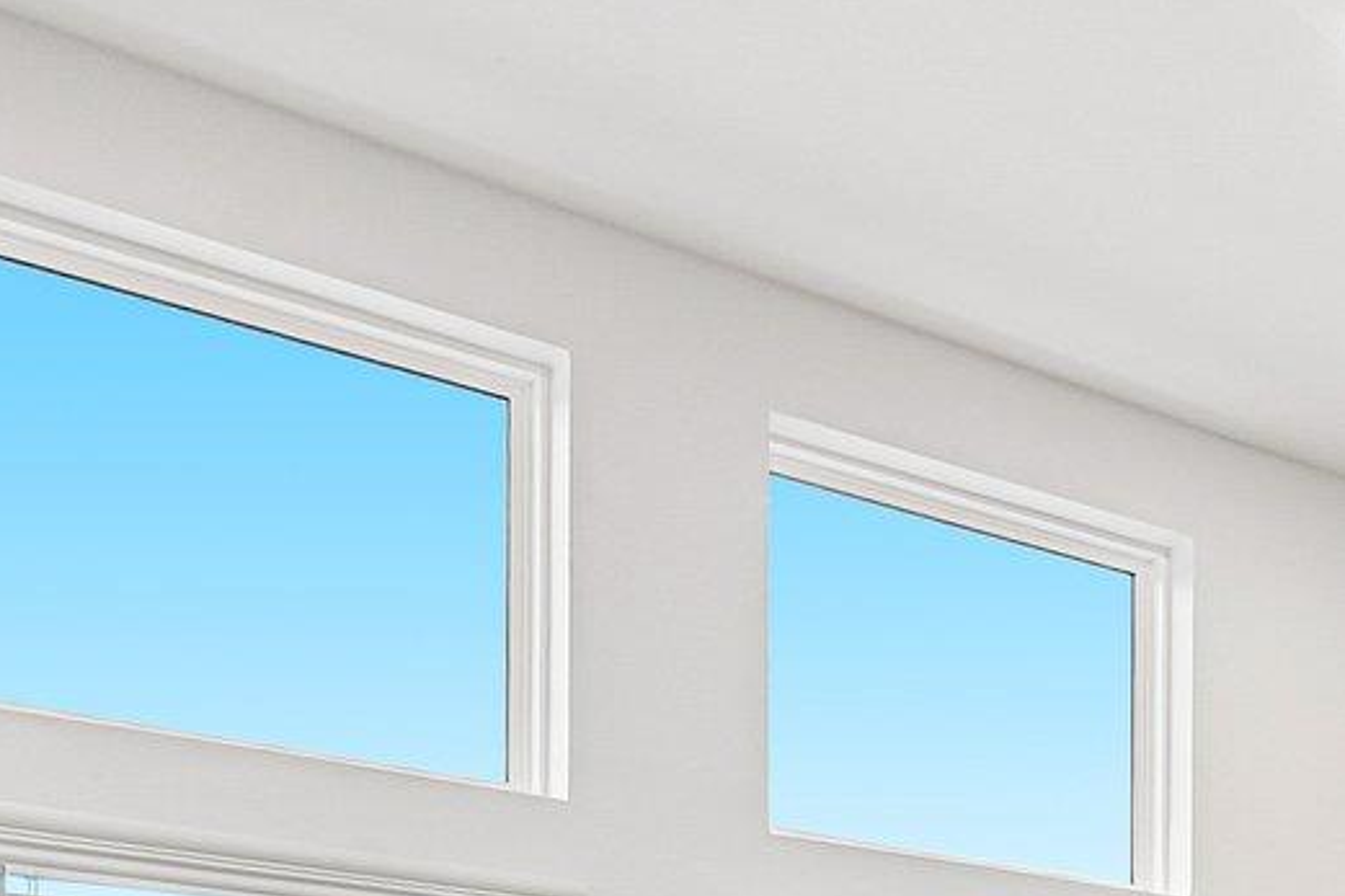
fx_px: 2054
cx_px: 1502
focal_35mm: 55
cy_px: 1336
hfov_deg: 31.8
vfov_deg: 20.9
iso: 400
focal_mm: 14
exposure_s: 1/30
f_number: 8
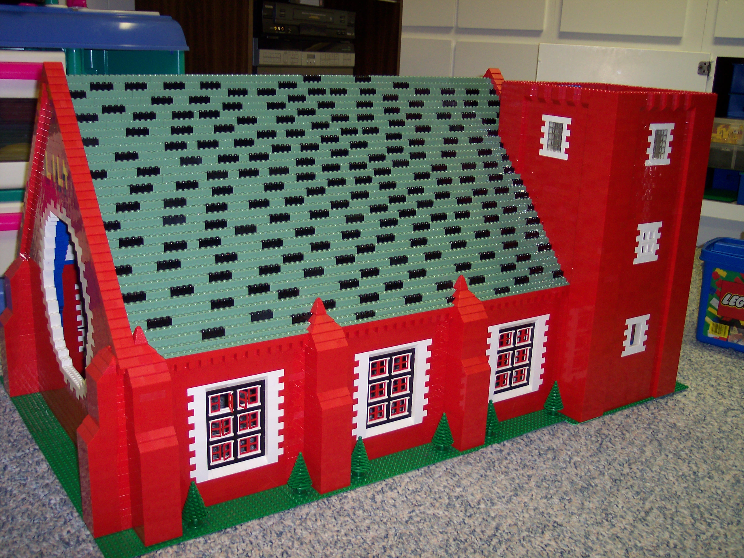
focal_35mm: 38
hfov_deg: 49.0
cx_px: 372
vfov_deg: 37.7
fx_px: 816
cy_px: 279
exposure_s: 1/30
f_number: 2.8
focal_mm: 8
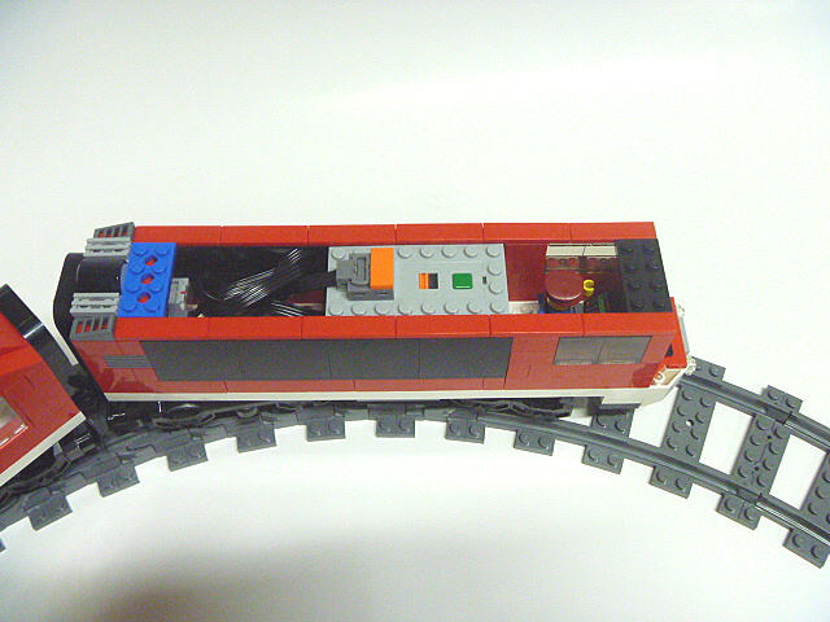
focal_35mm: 35
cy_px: 311
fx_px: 839
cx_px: 415
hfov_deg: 52.6
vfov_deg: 40.7
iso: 800
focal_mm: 6.3
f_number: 3.5
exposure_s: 1/25
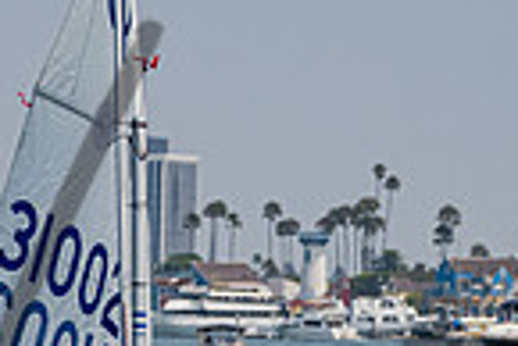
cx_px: -157
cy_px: 612
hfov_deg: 5.5
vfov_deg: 3.7
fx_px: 5401
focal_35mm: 375
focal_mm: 70
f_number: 6
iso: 320
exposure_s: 1/2000
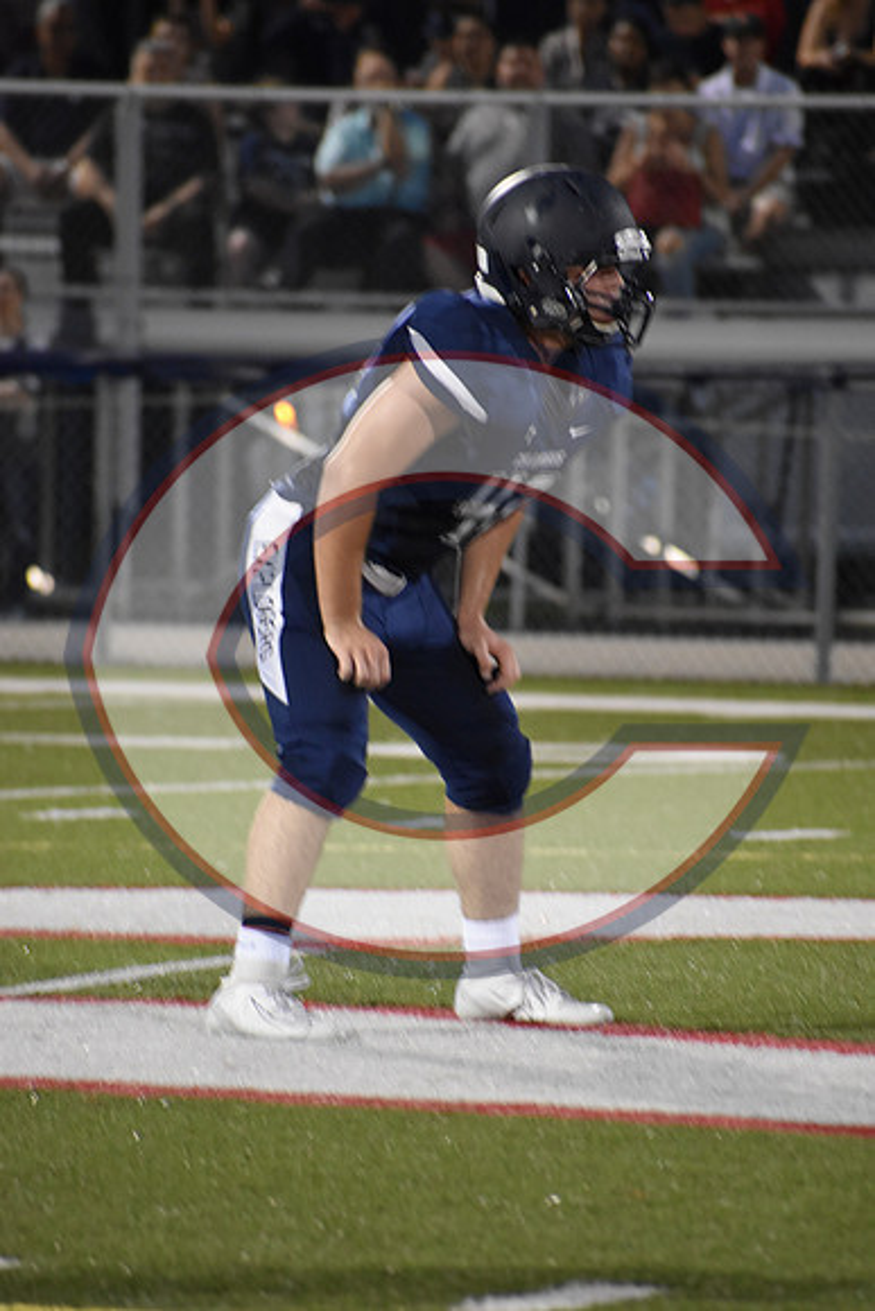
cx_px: 438
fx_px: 16395
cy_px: 656
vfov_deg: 4.6
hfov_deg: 3.1
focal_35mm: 450
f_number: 6.3
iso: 3200
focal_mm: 300
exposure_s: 1/60
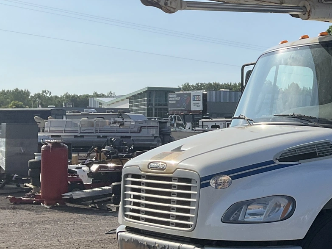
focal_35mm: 74
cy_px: 111
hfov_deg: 24.1
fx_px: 710
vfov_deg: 19.9
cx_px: 390
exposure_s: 1/2538
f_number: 1.8
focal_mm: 3
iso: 25
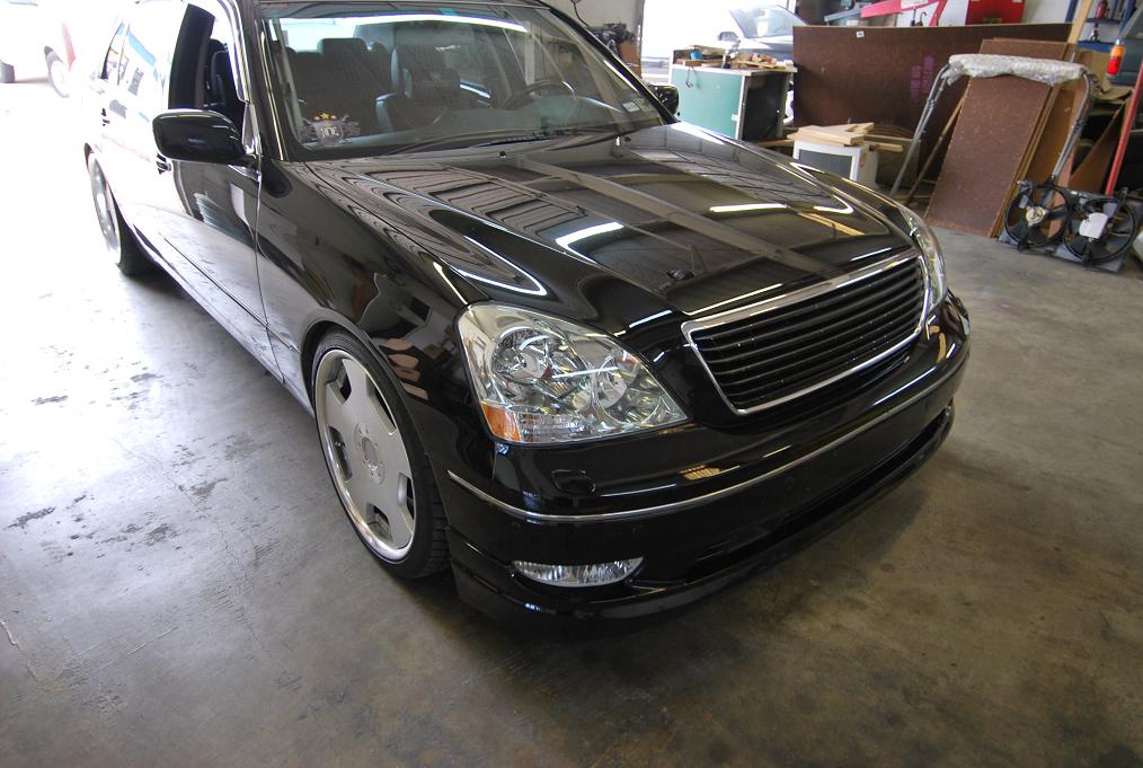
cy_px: 384
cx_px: 572
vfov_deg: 56.4
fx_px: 716
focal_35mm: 22
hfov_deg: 77.2
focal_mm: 15
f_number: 4
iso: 100
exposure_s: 1/13
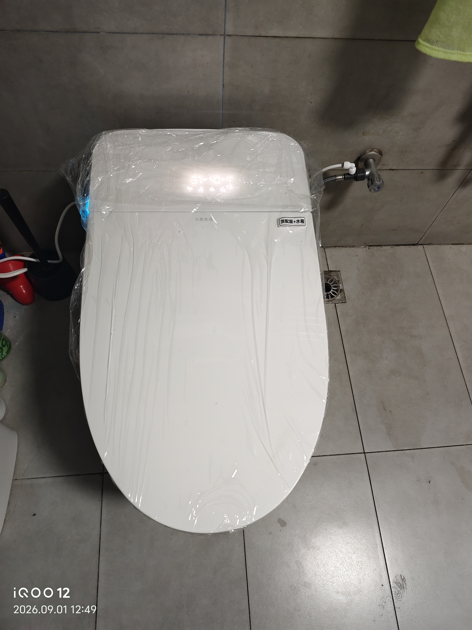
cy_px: 315
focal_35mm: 23
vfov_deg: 73.9
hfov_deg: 58.9
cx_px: 236
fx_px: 418
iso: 586
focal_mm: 6.45
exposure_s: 1/53.3
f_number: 1.68
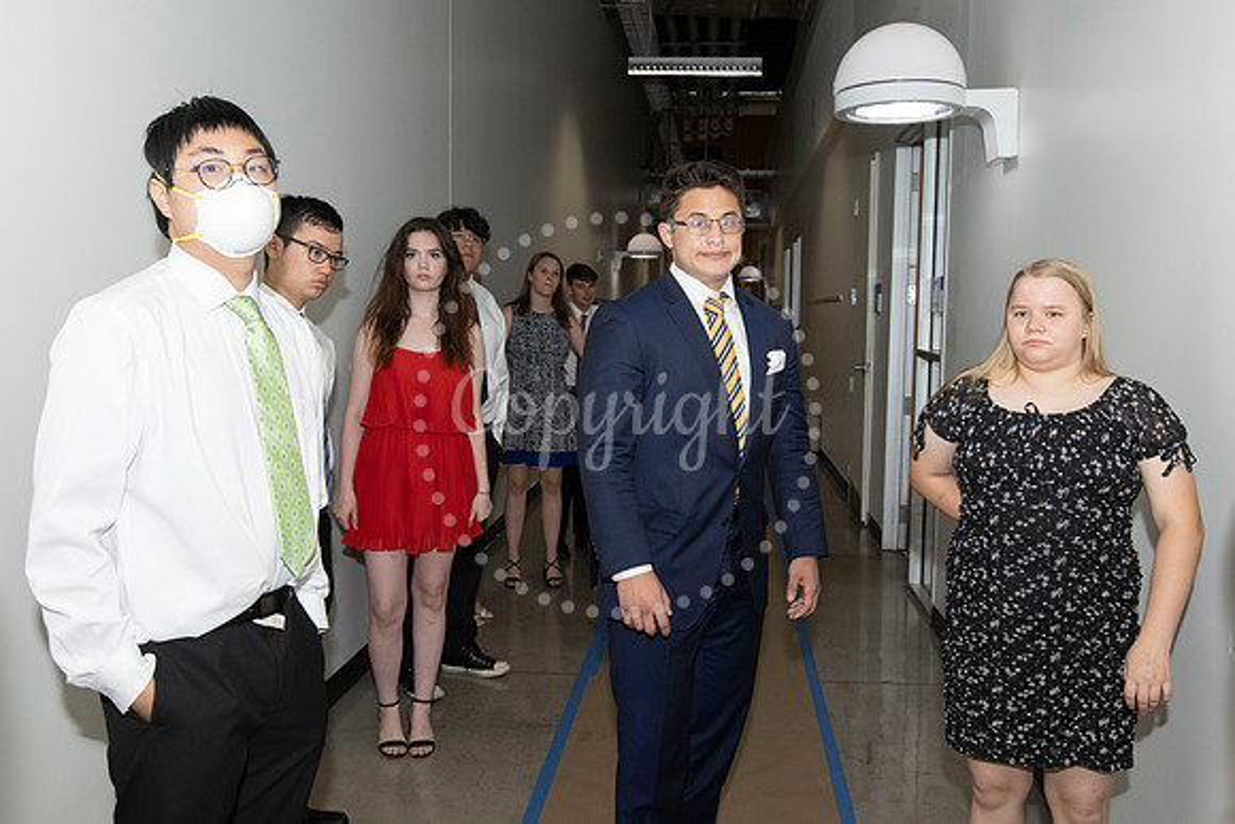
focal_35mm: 30
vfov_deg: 43.2
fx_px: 1042
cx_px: 634
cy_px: 407
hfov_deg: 61.3
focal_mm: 26
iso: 1250
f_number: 5.6
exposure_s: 1/200
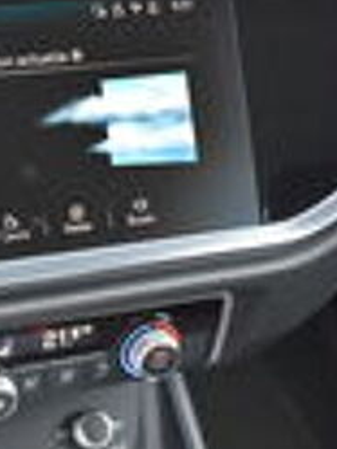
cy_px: 185
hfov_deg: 19.1
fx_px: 972
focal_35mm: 75
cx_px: -9
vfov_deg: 26.0
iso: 1000
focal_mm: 27
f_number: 4
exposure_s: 1/60
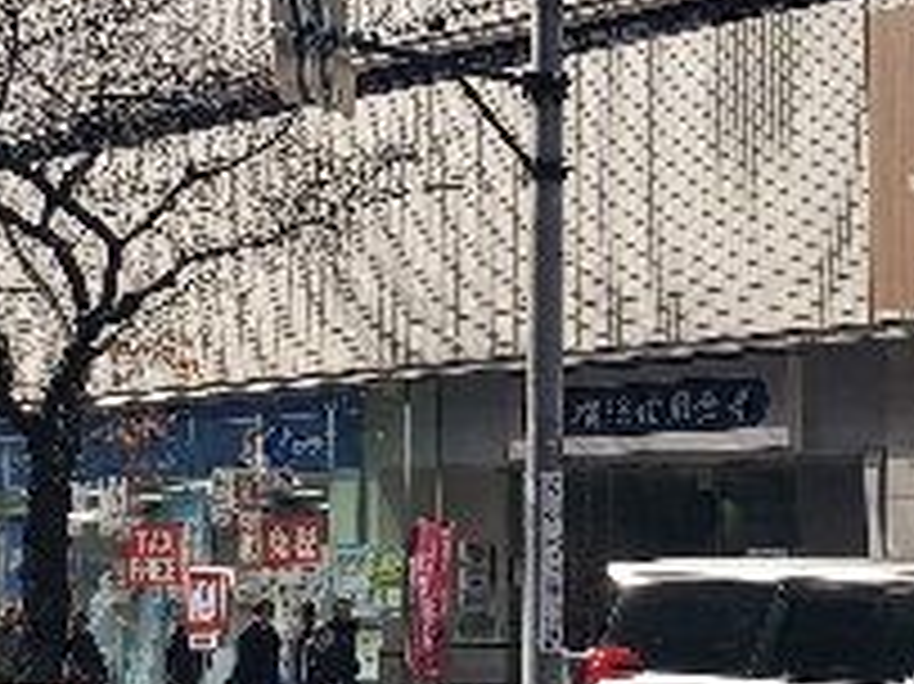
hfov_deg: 23.7
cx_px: 626
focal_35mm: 82
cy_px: 0
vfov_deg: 17.6
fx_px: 2164
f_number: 2.4
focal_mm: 4.3
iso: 50
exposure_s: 1/1542
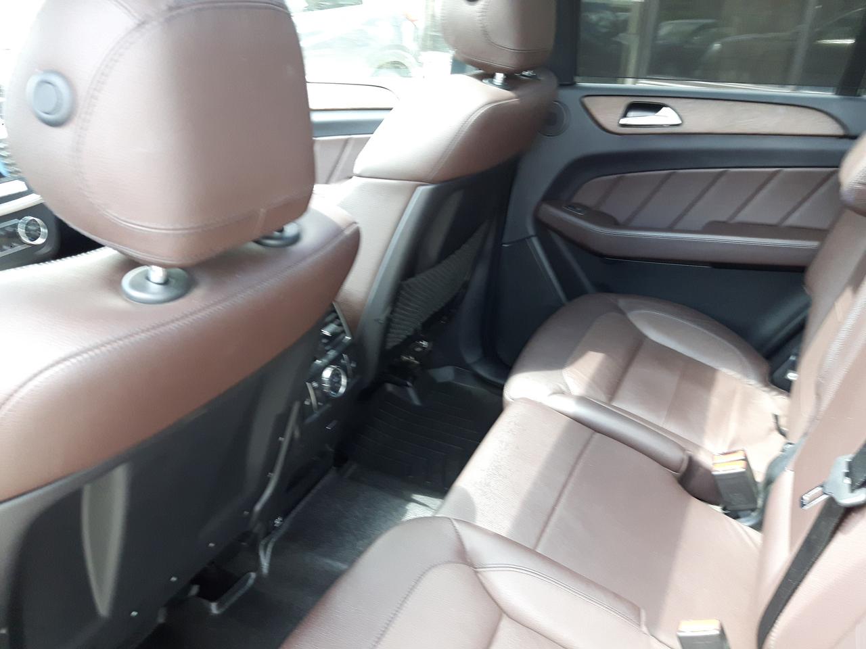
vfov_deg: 45.4
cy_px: 324
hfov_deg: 58.4
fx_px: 776
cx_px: 433
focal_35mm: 31
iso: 200
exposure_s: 1/33
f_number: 1.9
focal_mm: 3.7
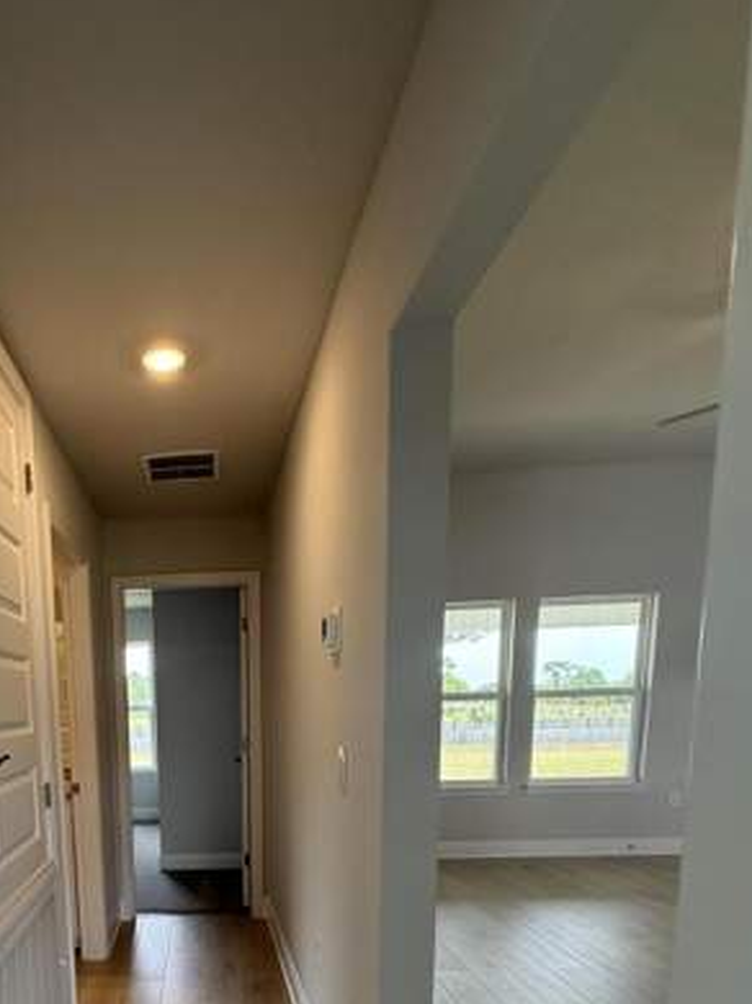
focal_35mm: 23
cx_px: 157
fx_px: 667
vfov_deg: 67.1
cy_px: 803
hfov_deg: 55.0
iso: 125
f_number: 2.2
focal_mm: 2.22
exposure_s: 1/99
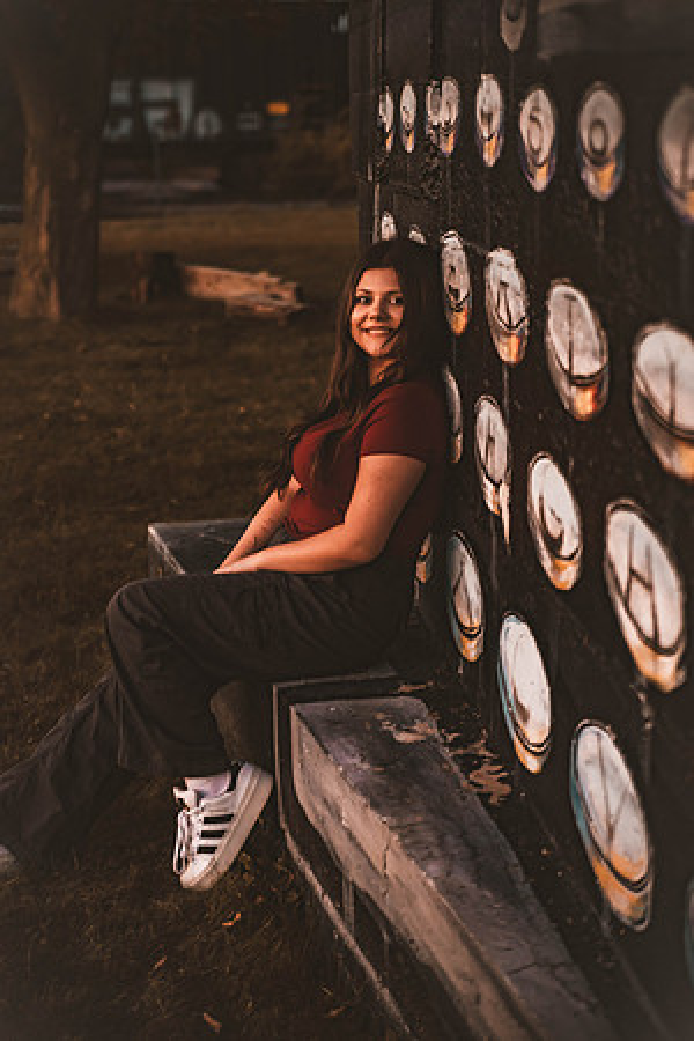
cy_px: 520
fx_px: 1908
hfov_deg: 20.6
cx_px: 347
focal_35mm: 66
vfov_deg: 30.5
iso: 1000
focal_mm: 66
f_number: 2.8
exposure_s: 1/100
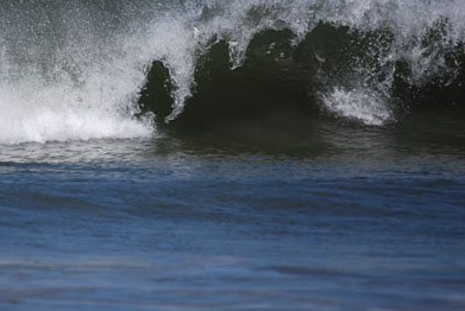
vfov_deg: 2.8
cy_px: 122
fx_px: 6455
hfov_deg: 4.1
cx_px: 105
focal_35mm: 499
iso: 200
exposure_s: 1/2000
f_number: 5.6
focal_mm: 200
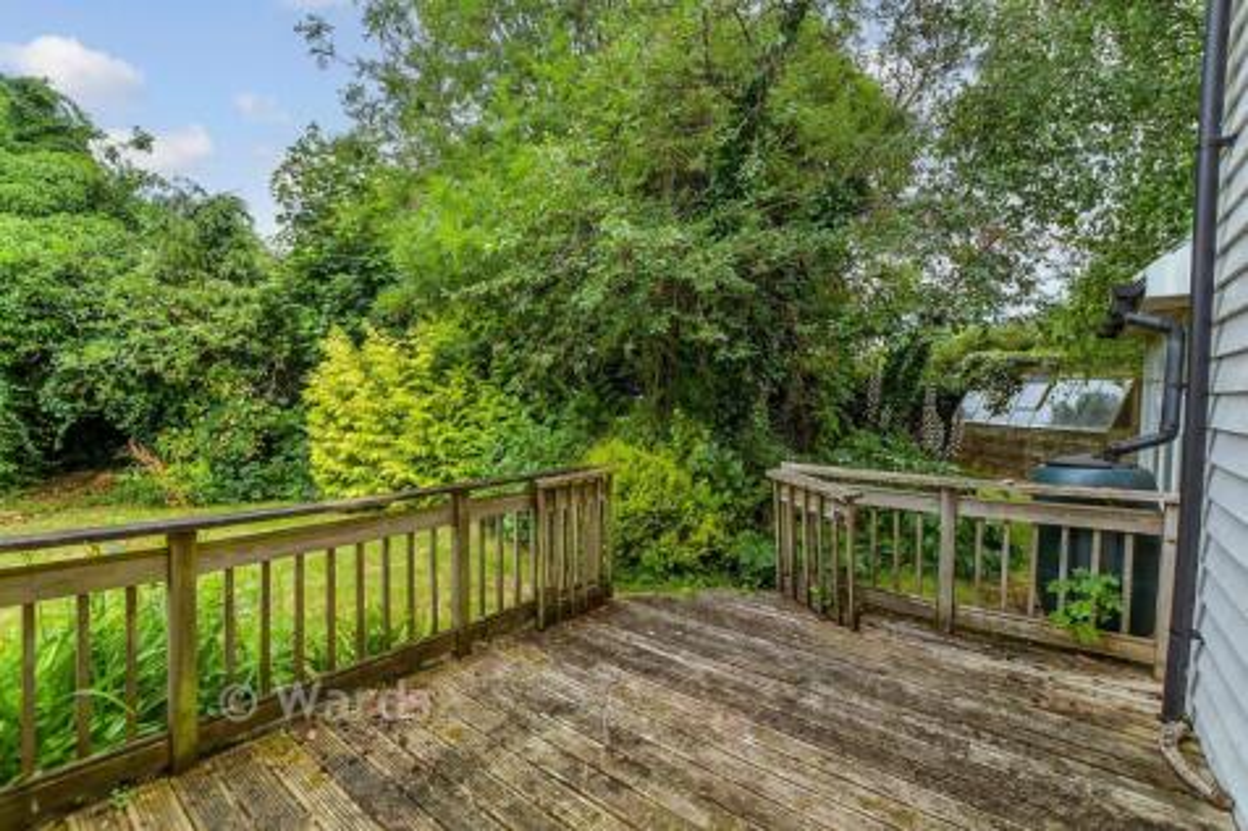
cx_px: 624
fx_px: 520
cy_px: 416
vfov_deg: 77.3
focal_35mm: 15
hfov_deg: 100.4
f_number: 6.3
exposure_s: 1/60
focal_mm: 10
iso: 160
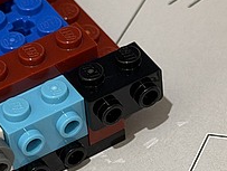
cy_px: 126
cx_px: 126
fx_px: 1209
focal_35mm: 184
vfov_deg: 8.1
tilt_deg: -45.3
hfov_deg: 10.7
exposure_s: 1/60
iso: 200
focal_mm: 6.76
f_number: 1.78
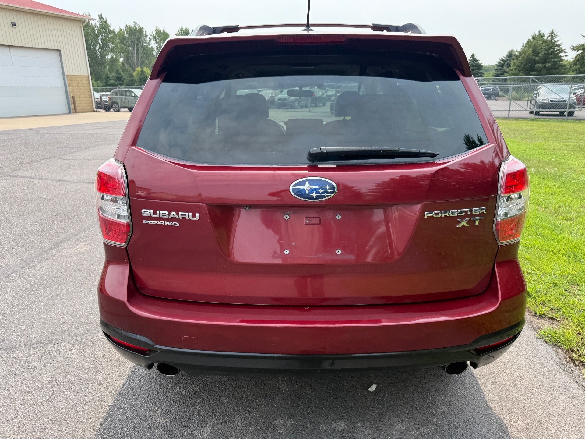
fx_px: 406
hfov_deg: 71.6
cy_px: 220
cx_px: 292
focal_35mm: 24
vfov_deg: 56.8
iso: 100
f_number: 1.78
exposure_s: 1/1585
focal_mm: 6.76
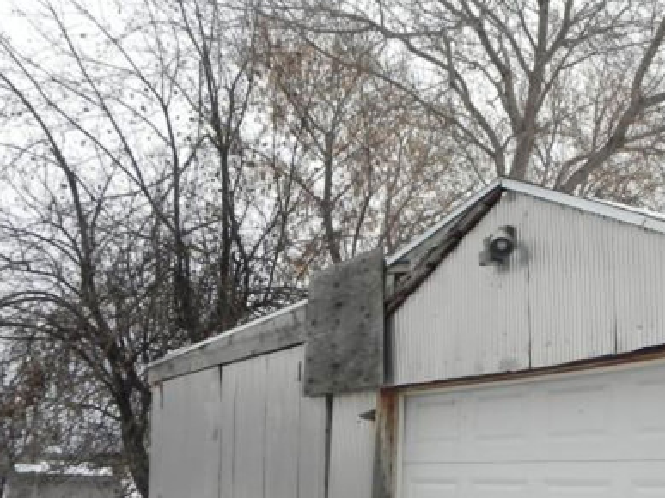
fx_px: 826
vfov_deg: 32.6
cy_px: 402
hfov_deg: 42.4
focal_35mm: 43
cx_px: 507
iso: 160
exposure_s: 1/274
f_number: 5.6
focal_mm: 4.6
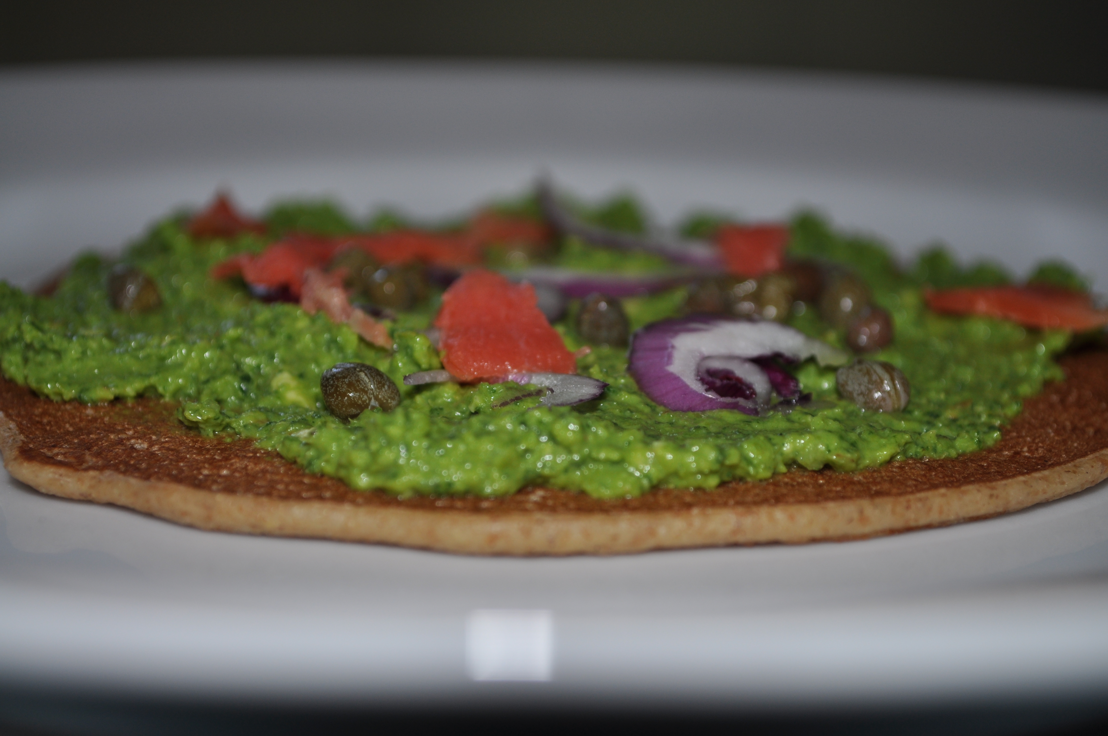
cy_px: 368
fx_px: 2121
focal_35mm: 69
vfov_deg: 19.7
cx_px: 554
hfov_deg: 29.3
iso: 200
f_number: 5.6
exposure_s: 1/30
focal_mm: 46
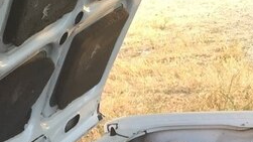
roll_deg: +6.4
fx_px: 557
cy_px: 237
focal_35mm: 83
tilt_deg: -33.9
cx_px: 107
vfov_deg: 13.4
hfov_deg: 25.6
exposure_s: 1/33
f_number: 2.2
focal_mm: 4.15
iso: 32
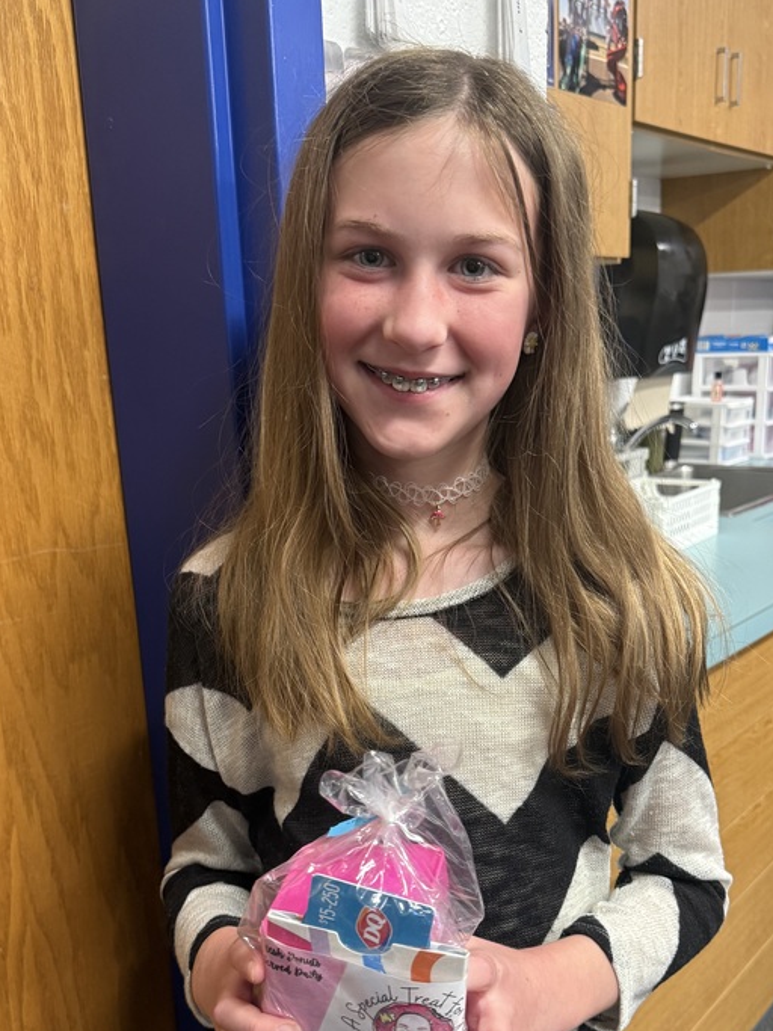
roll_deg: +1.4
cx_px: 417
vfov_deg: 50.9
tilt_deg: -16.3
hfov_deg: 39.6
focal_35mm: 36
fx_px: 1072
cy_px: 639
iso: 250
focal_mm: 6.76
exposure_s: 1/60
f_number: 1.78
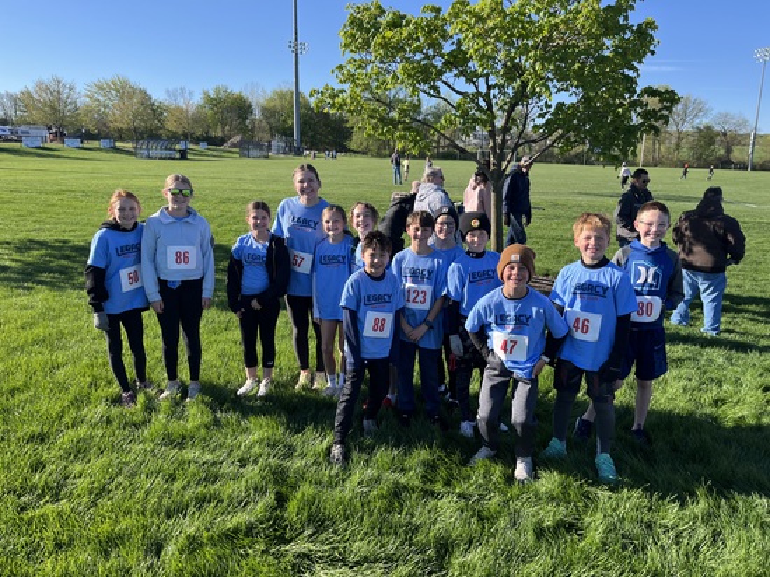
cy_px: 288
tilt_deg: -12.6
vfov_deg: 53.0
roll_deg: -1.1
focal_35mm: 26
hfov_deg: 67.3
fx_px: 578
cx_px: 385
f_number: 1.6
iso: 50
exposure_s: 1/1517
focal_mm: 5.1
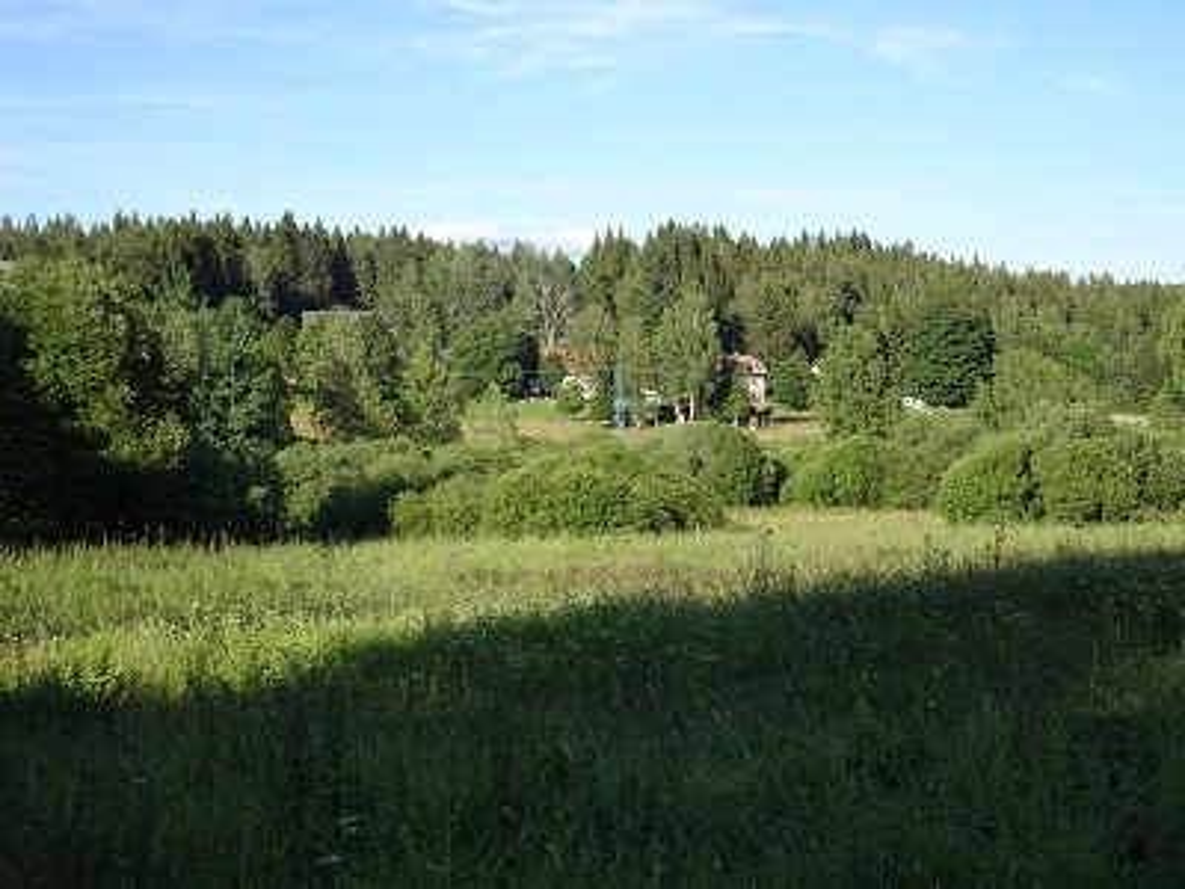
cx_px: 592
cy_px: 444
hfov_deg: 34.3
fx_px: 1917
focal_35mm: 56
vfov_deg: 26.1
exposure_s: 1/320
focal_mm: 9.52
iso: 80
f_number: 4.5
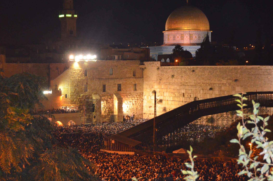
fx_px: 625
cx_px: 139
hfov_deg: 24.6
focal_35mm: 83
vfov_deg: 16.5
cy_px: 92
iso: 3200
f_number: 5.3
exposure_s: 1/60
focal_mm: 45
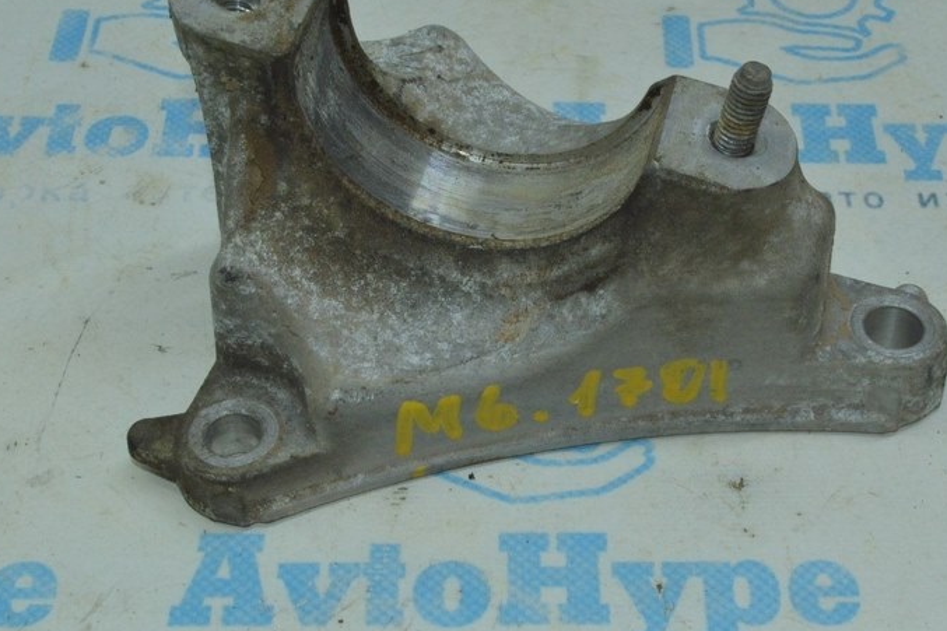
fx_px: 1788
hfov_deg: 29.6
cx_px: 540
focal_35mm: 68
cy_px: 304
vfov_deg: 20.0
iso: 2000
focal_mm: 30
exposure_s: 1/80
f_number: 16
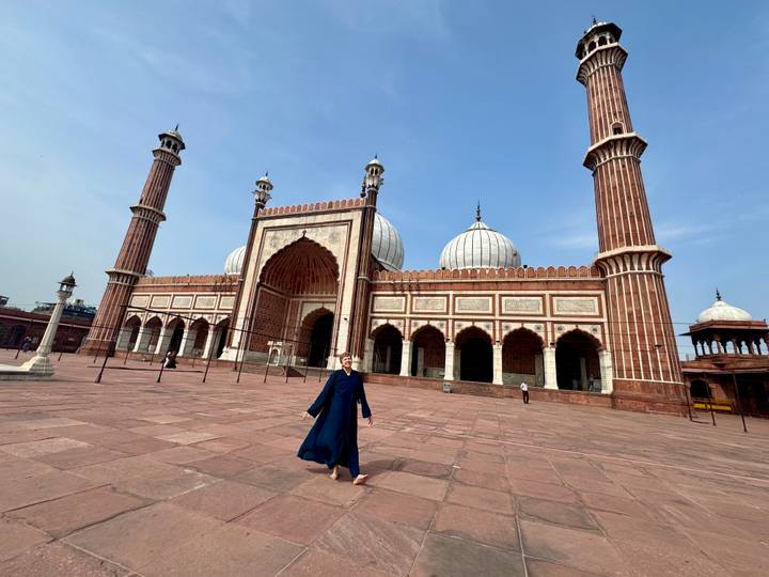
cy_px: 288
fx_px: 311
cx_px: 384
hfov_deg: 102.1
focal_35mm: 14
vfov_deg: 85.7
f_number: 2.2
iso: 50
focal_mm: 2.22
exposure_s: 1/2146
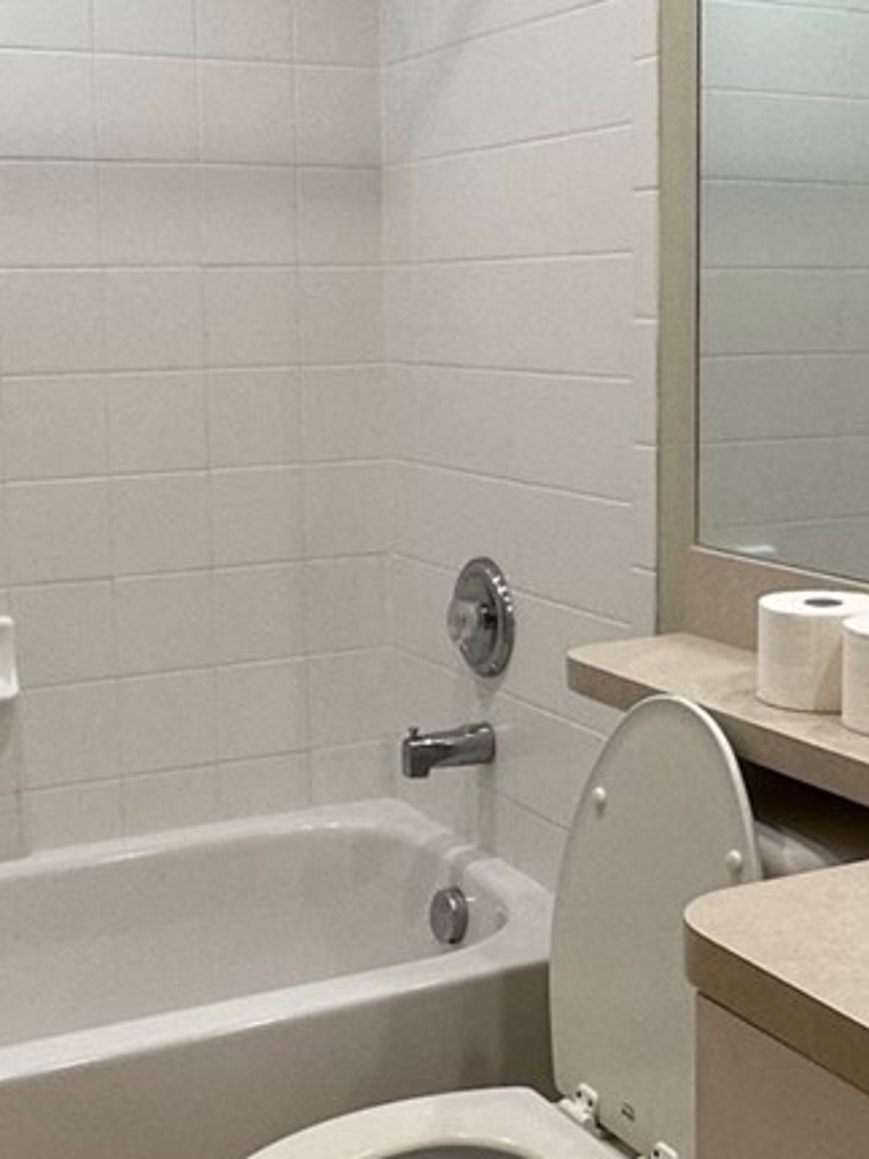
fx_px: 1741
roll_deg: +0.9
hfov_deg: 28.0
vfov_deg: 36.8
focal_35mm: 52
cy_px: 514
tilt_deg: -7.7
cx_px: 506
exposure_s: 1/120
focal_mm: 2.22
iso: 125
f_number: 2.2
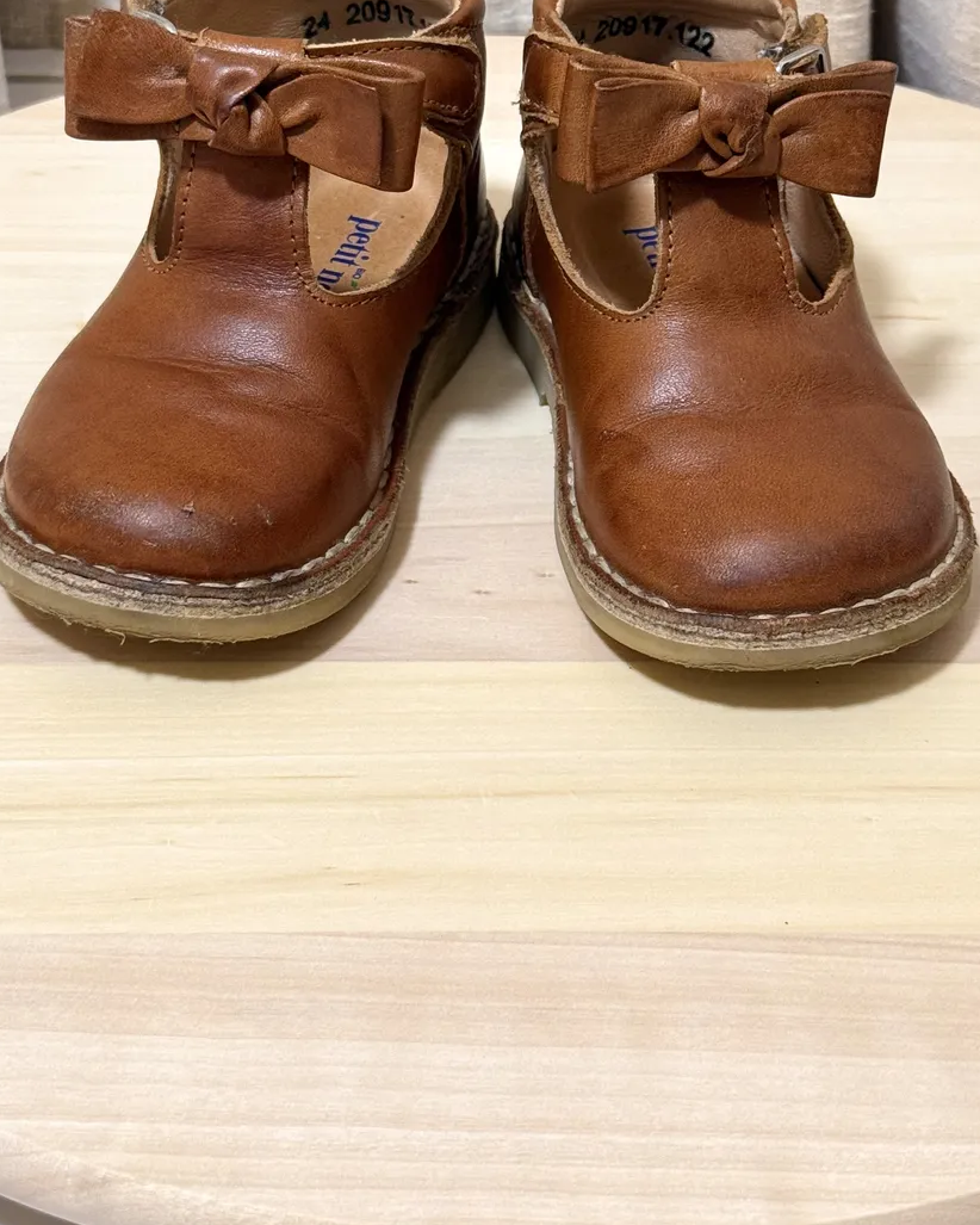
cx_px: 477
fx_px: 2646
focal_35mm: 73
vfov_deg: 25.7
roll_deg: -2.2
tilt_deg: -31.3
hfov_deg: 21.0
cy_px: 305
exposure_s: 1/40
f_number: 1.78
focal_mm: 6.76
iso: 200
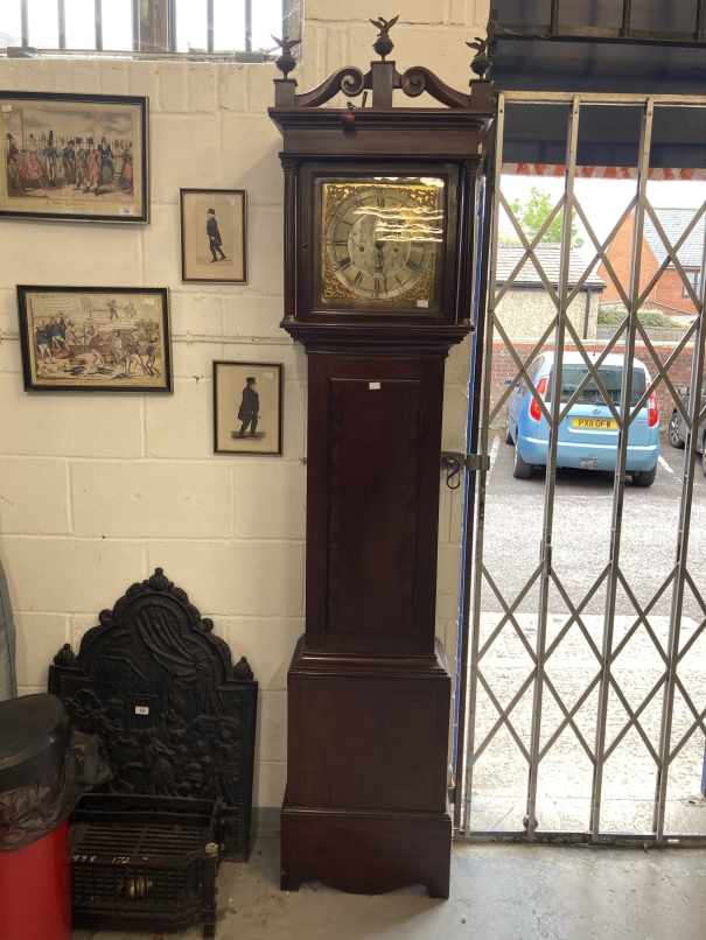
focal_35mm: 28
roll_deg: -1.0
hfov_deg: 49.8
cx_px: 353
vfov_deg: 63.4
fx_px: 761
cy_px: 470
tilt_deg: -8.3
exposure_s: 1/100
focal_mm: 3.99
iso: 40
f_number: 1.8
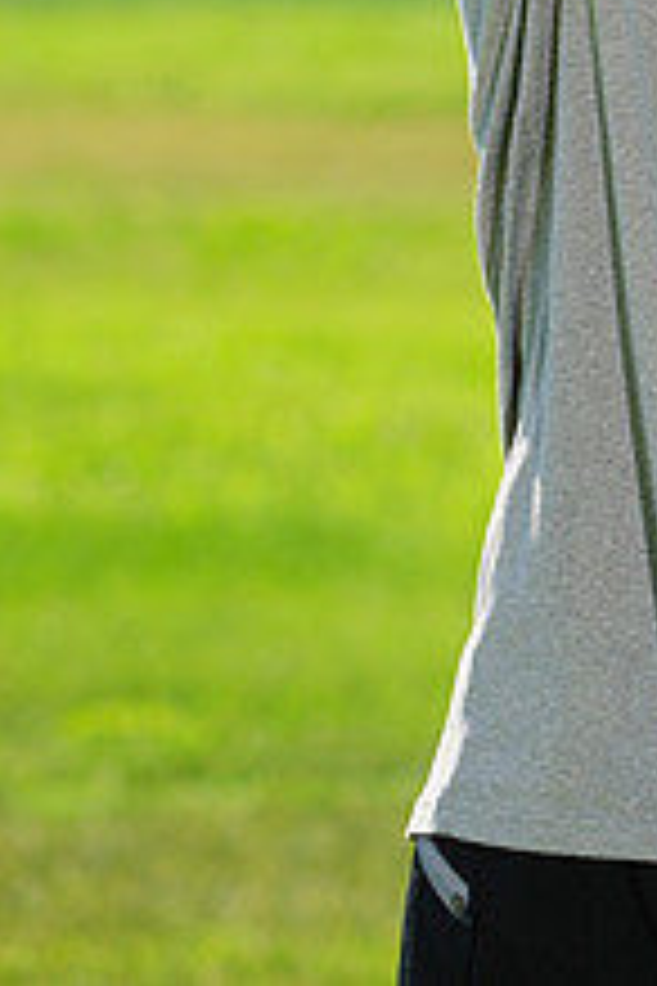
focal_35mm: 772
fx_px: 21132
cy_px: -315
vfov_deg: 2.7
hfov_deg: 1.8
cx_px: 756
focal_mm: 291
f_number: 11
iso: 200
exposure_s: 1/200
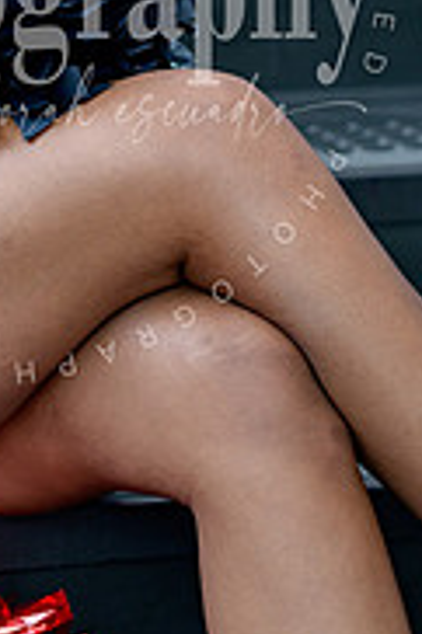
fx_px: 3047
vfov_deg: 11.7
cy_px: -63
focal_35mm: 173
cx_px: -87
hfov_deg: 7.8
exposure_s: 1/80
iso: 250
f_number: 2.8
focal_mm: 70
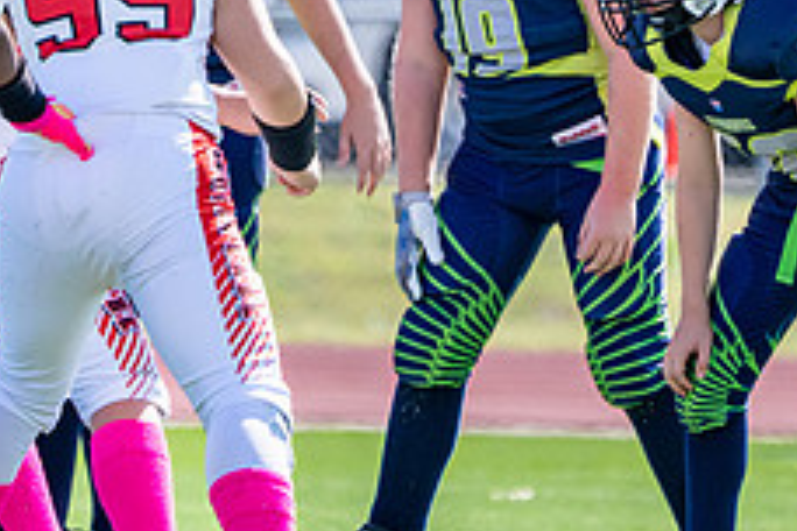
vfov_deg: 1.3
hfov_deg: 2.0
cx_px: 439
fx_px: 22934
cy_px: -29
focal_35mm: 1036
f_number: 5.6
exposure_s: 1/2500
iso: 640
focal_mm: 297
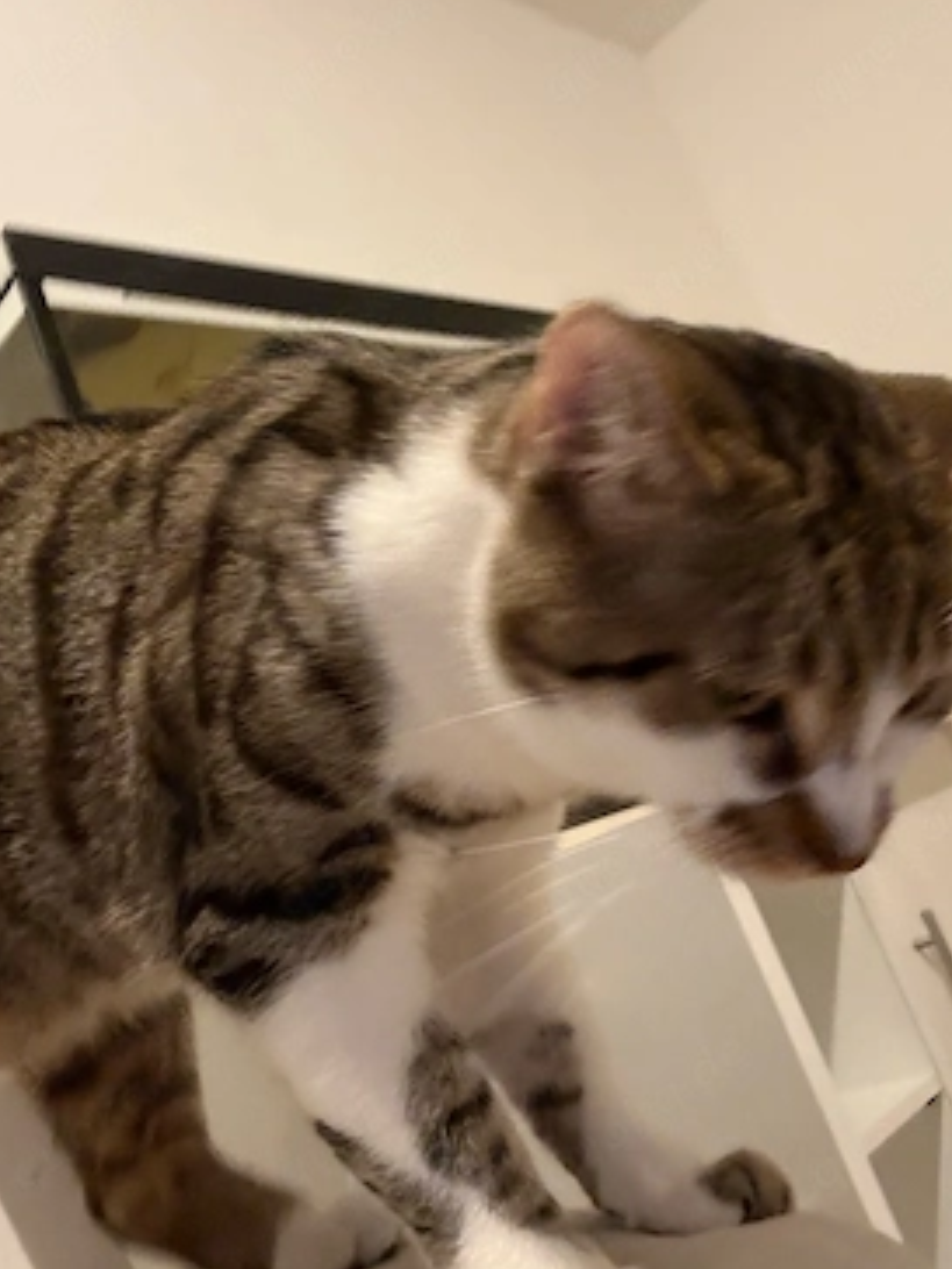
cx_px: 453
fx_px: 1210
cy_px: 607
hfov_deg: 42.9
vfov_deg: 55.3
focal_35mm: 33
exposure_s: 1/30
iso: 500
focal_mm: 2.69
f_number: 1.9
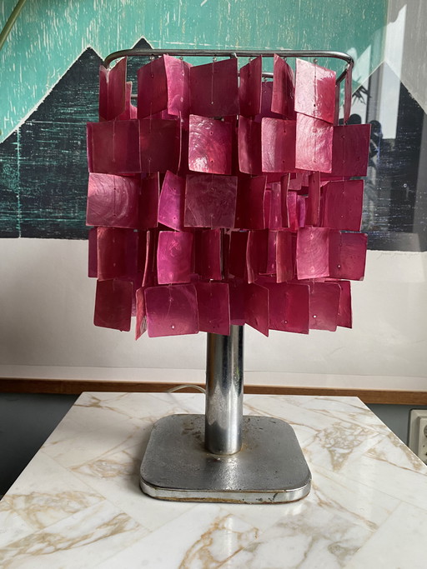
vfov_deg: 67.3
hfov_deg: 53.0
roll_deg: -2.0
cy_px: 284
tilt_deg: -4.9
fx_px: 428
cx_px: 214
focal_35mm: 26
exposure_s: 1/60
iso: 200
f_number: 1.8
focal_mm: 4.25
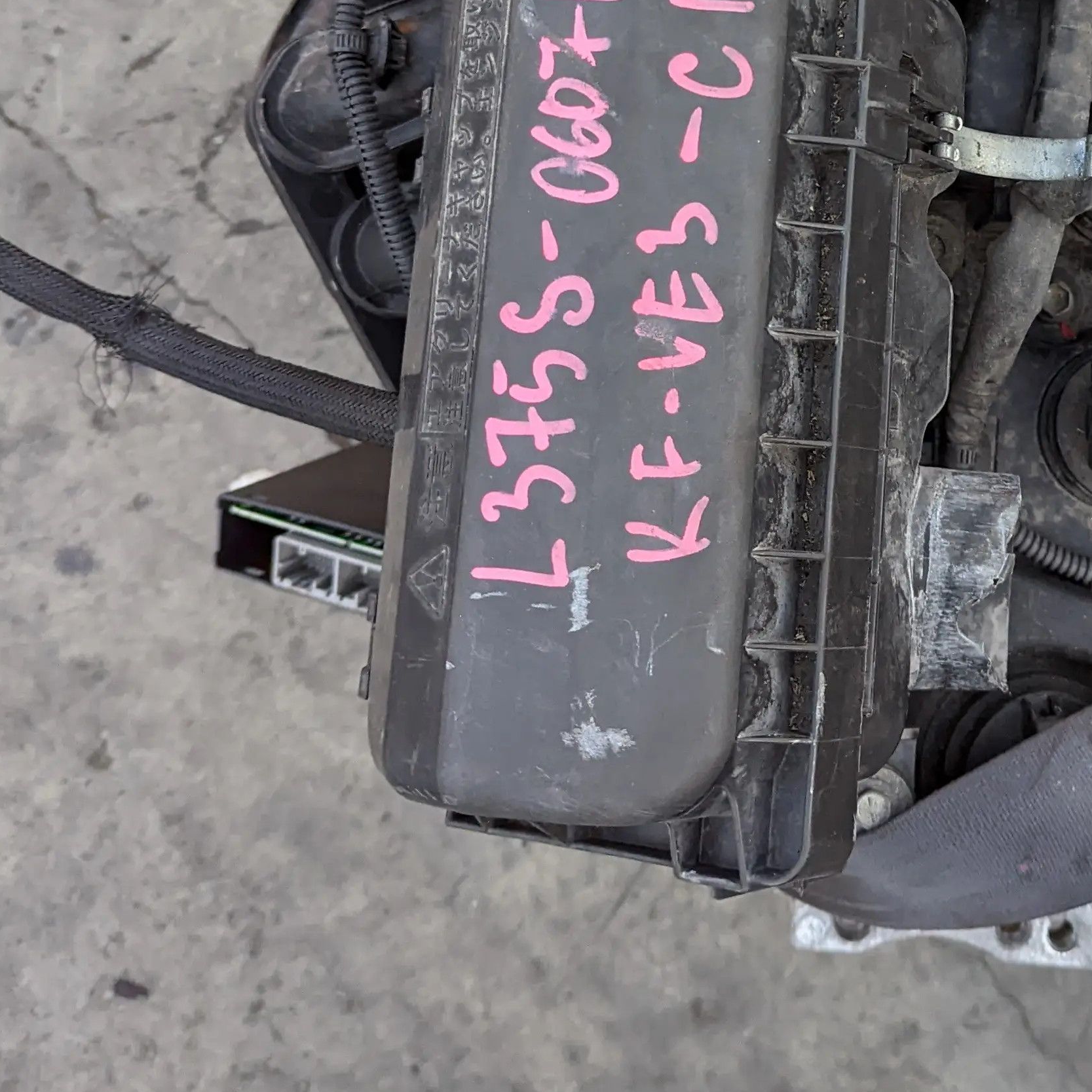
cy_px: 160
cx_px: 857
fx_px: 1856
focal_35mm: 52
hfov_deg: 32.0
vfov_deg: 31.6
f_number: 1.85
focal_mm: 6.81
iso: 1144
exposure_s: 1/1919
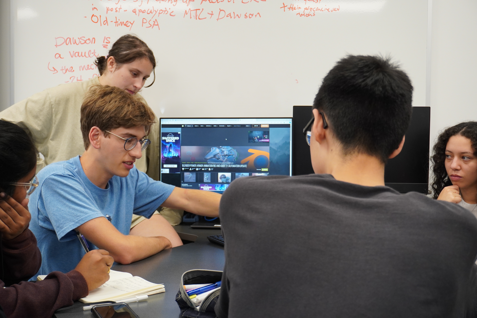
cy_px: 159
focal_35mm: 46
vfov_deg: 28.9
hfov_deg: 42.3
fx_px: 616
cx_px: 238
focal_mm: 31
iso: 800
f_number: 5
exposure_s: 1/50
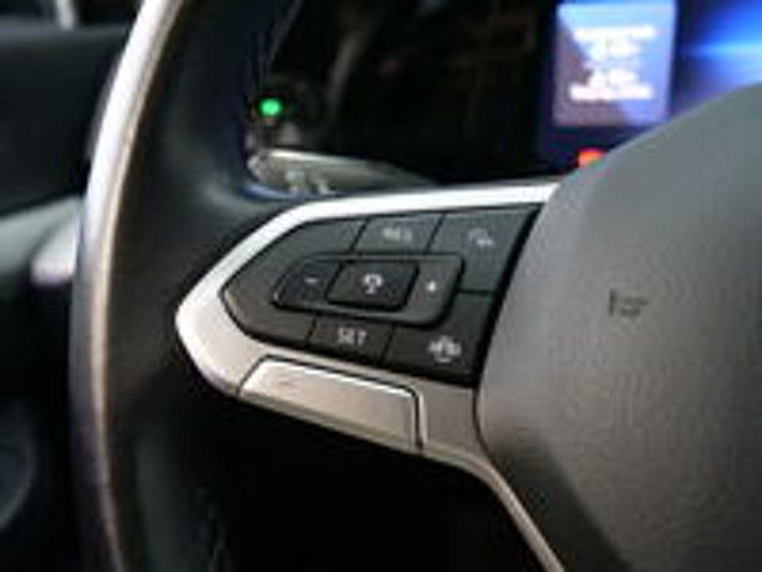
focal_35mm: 34
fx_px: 748
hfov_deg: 54.0
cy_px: 286
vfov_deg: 41.8
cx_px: 381
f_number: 3.1
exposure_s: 1/60
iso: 2000
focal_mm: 17
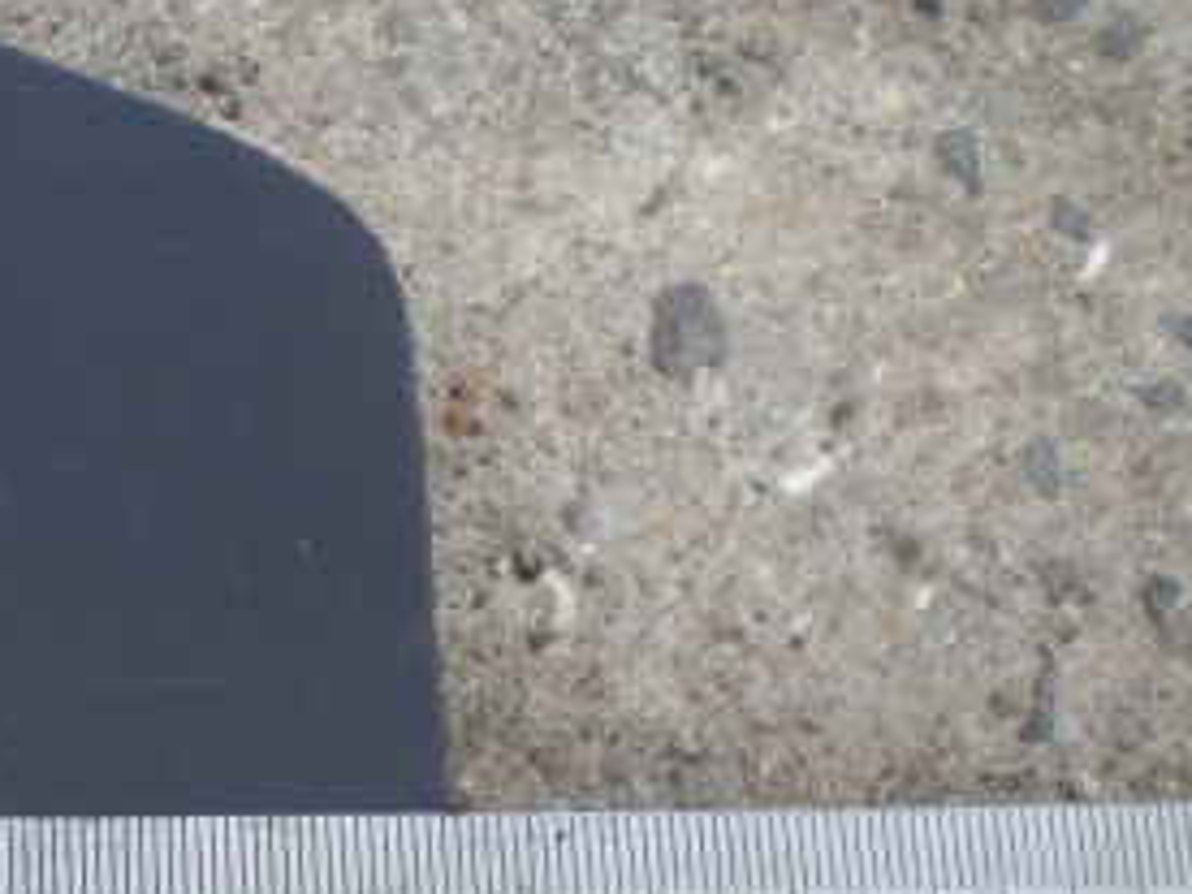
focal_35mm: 88
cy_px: 782
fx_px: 3030
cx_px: -155
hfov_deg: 21.0
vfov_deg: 16.6
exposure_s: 1/125
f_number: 3.1
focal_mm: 6.3
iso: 64
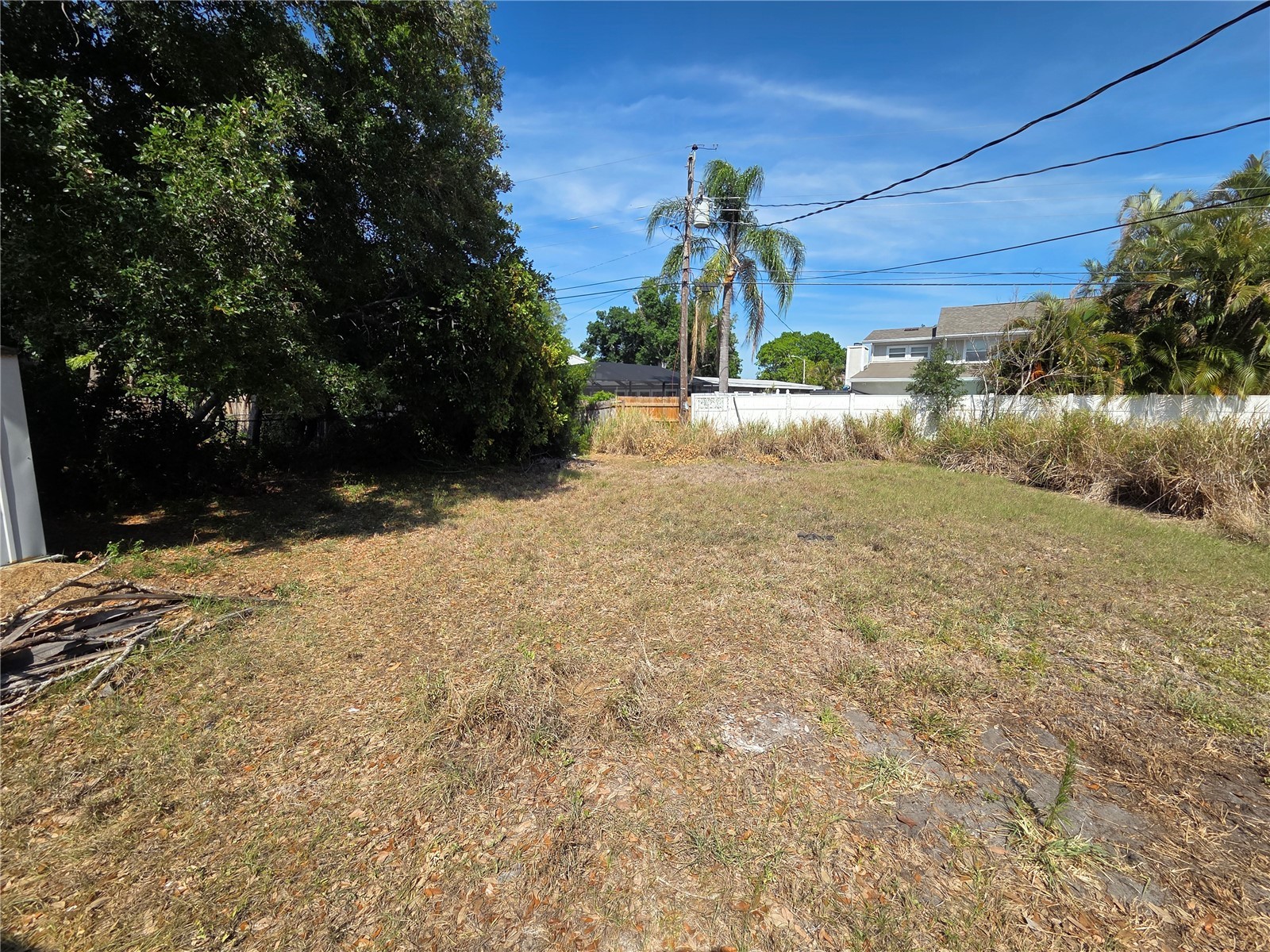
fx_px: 477
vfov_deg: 89.9
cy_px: 476
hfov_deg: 106.2
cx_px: 635
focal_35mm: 13
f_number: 2.2
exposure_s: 1/1614
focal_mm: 2.2
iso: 50
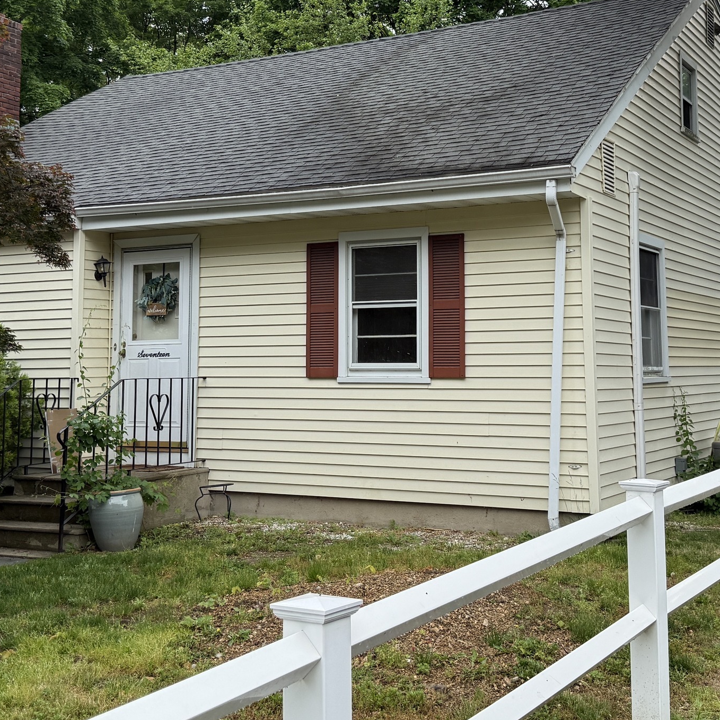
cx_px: 368
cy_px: 247
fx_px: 1130
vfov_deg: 35.1
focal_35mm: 48
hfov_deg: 35.4
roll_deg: -0.1
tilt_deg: +6.1
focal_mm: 6.76
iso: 100
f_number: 1.78
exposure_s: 1/1770
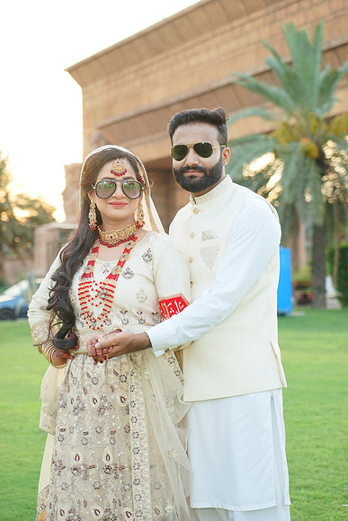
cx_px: 174
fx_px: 1014
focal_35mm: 70
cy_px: 260
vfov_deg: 28.8
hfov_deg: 19.5
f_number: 4
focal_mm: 70
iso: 400
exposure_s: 1/200
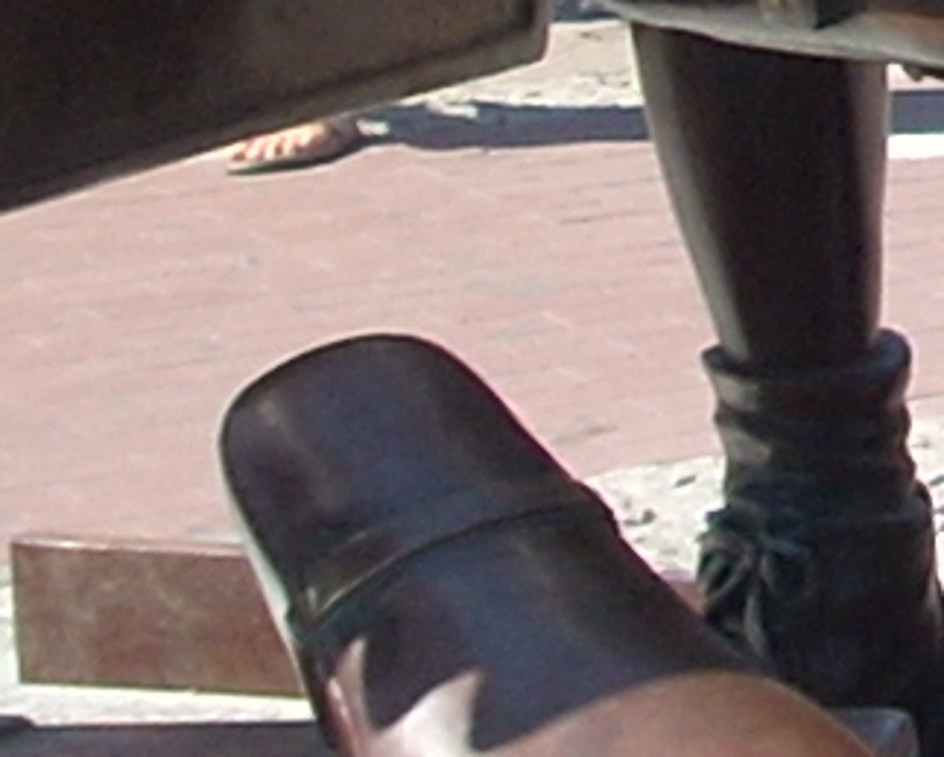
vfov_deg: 5.3
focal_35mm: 286
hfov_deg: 6.5
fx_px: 7998
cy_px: -693
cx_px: 1976
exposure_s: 1/130
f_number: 5.6
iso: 64
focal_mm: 6.2
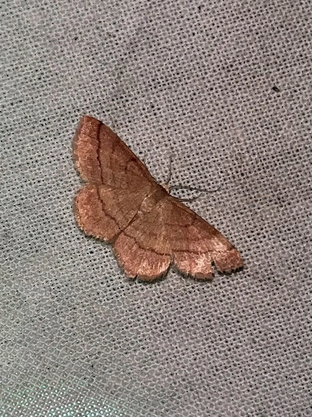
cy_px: 208
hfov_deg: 53.0
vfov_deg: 67.3
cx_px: 156
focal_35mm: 26
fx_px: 313
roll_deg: +13.5
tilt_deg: -26.5
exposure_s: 1/9901
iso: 32
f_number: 1.6
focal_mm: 5.1
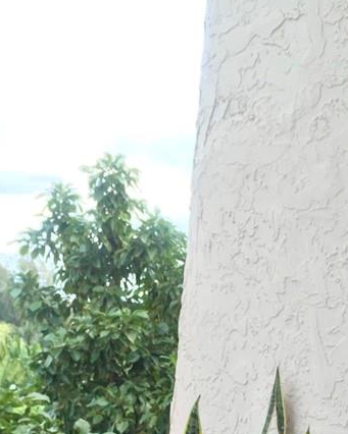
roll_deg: -4.3
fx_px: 875
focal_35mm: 68
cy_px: 513
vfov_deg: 25.2
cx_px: 178
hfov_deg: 22.5
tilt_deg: -12.1
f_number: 2.2
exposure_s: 1/60
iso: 40
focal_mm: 4.15
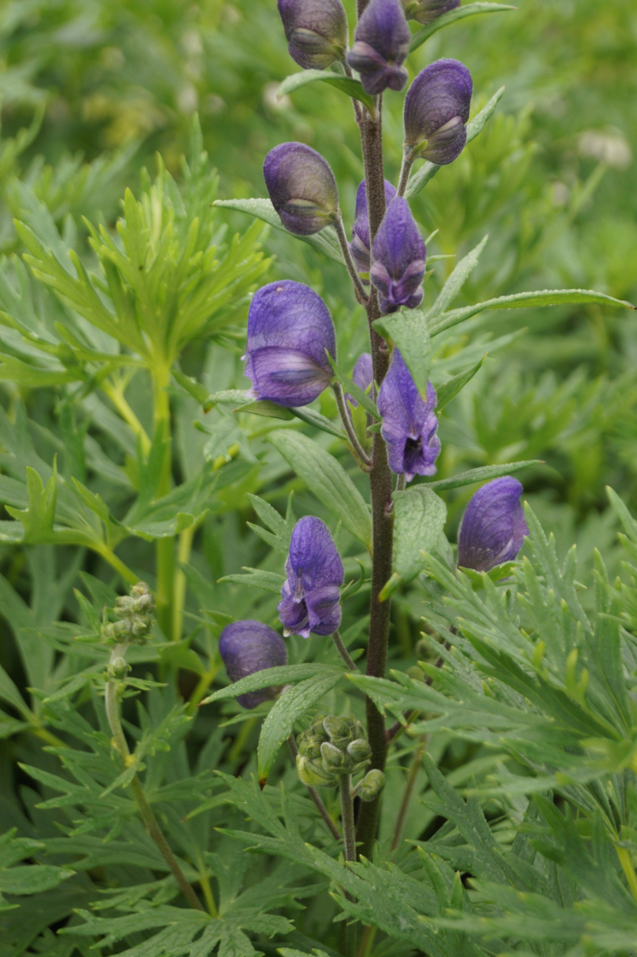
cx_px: 315
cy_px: 476
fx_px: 2218
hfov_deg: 16.3
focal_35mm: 84
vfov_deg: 24.3
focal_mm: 55
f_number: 5.6
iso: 320
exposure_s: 1/100
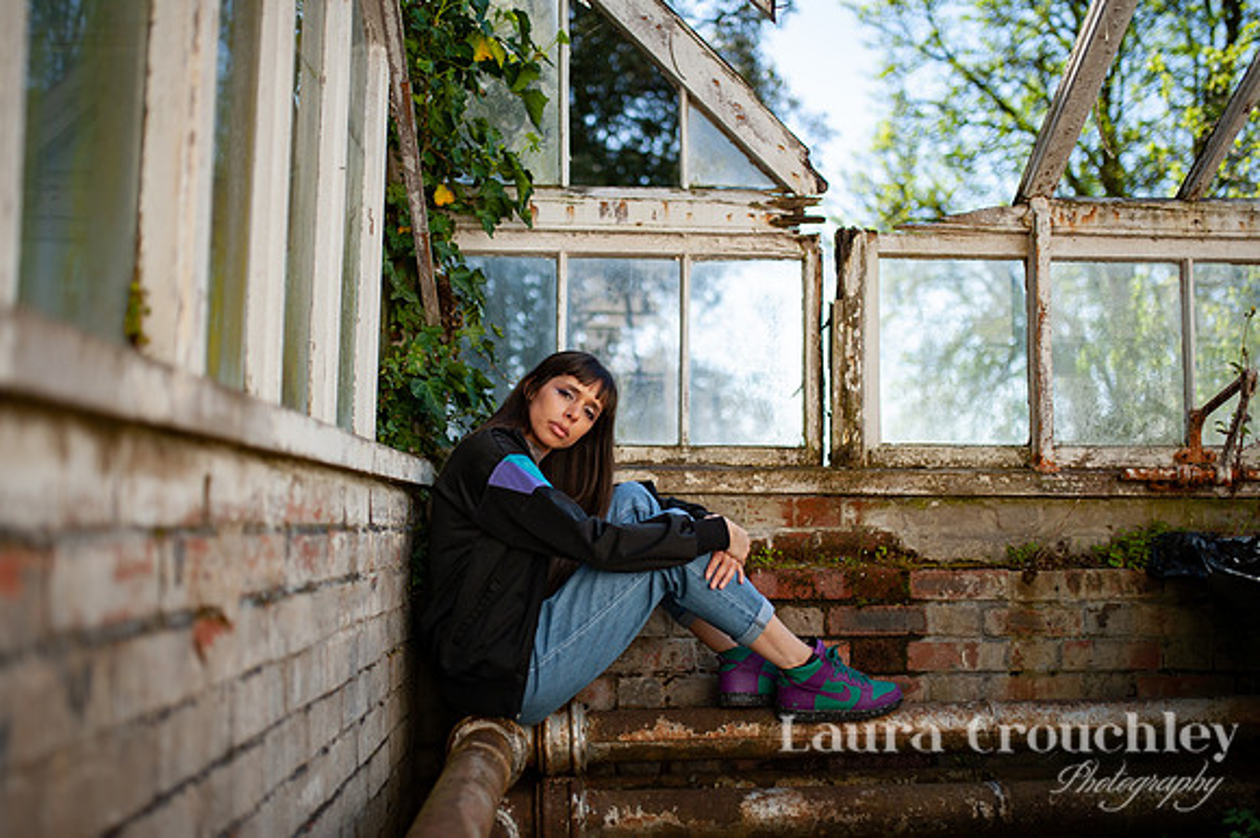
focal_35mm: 37
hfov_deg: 51.4
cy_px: 419
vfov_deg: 35.5
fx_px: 1308
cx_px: 630
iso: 320
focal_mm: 35
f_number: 1.4
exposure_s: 1/5000
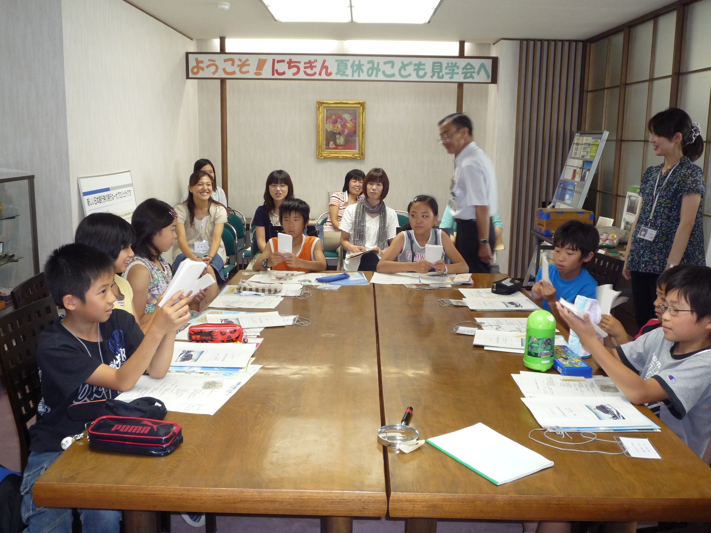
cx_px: 356
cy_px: 266
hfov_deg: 55.4
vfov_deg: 42.9
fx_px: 678
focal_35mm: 33
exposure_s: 1/30
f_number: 3.6
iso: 200
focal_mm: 5.8
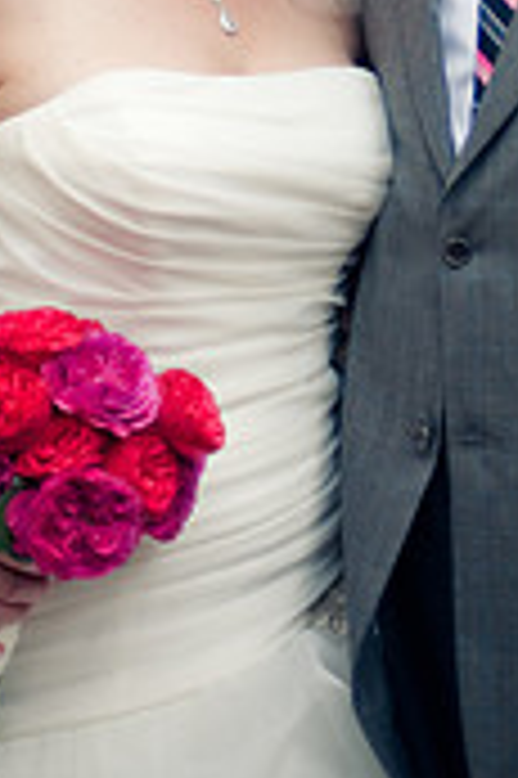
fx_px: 2811
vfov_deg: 15.3
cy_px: -117
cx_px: 390
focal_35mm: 130
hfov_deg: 10.5
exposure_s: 1/2500
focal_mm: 50
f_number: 1.4
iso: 400
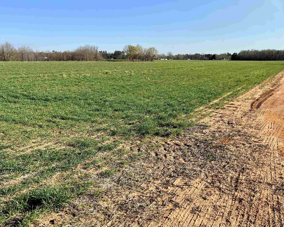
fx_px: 303
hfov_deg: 50.1
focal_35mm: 36
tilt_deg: -14.8
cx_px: 161
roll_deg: +0.2
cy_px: 136
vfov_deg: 41.0
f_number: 1.5
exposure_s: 1/3571
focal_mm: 5.7
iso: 50
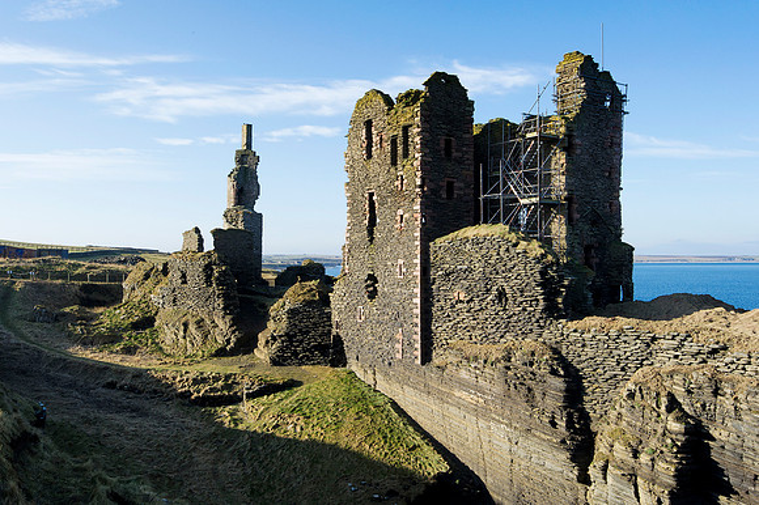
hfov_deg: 57.7
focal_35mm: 33
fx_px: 689
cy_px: 266
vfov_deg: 40.2
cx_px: 390
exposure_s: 1/200
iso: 800
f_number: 20
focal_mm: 31
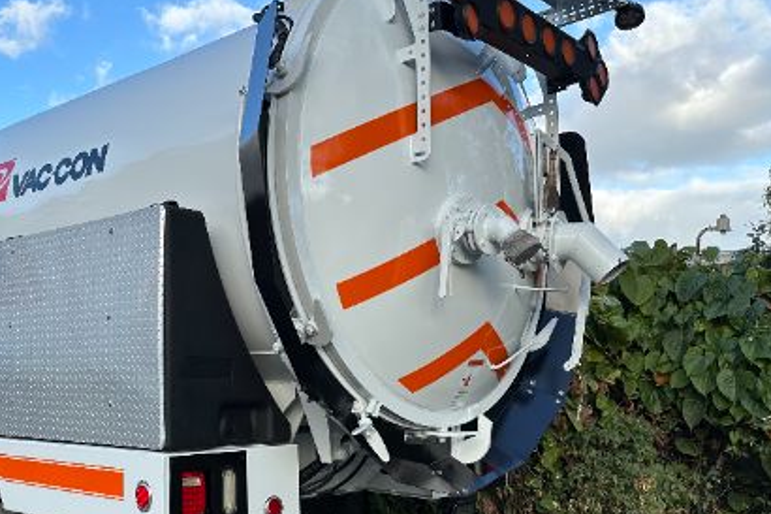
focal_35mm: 39
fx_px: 835
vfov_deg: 34.1
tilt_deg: +5.5
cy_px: 311
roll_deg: -1.2
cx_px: 175
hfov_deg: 47.4
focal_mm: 6.86
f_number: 1.78
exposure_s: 1/1721
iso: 80
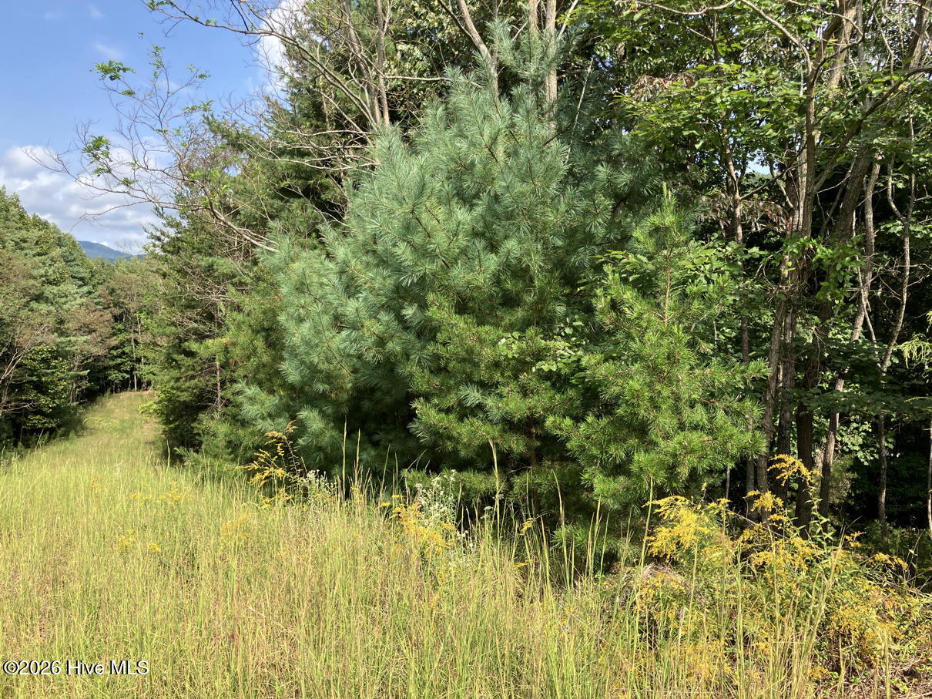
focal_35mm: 28
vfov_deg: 49.7
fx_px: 754
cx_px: 466
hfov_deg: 63.5
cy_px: 350
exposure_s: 1/823
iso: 32
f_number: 1.8
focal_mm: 3.99
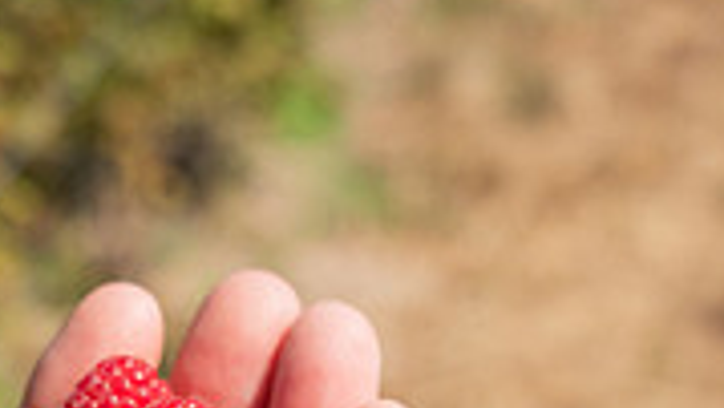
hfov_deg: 20.3
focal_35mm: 105
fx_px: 2017
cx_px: 368
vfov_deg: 11.6
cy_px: 204
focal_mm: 31
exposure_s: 1/5000
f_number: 4
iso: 500
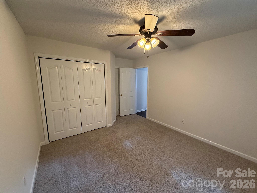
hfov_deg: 102.1
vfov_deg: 85.7
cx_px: 128
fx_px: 104
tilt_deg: -8.8
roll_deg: -0.8
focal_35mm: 14
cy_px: 96
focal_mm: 2.22
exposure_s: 1/60
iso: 250
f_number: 2.2
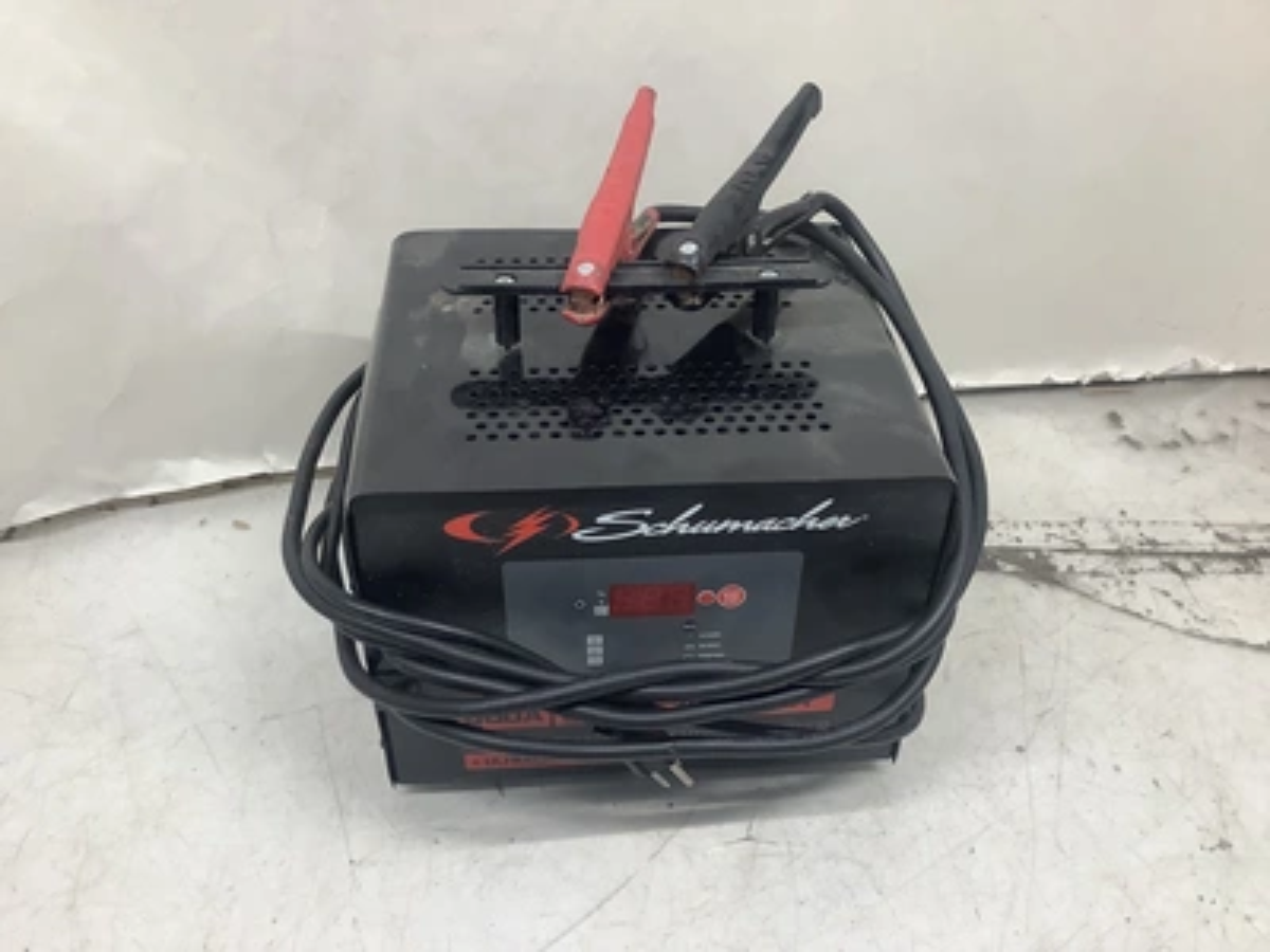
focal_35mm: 31
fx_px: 1137
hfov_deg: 58.4
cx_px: 635
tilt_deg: -38.7
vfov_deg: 45.4
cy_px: 476
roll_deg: -1.1
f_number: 2.4
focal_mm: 3.3
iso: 80
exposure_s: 1/120
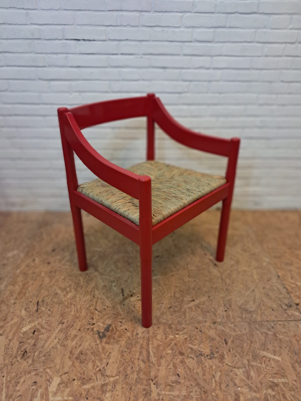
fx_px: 313
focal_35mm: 27
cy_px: 200
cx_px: 150
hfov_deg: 51.4
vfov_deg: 65.3
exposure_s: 1/50
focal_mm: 4
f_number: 1.8
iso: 250
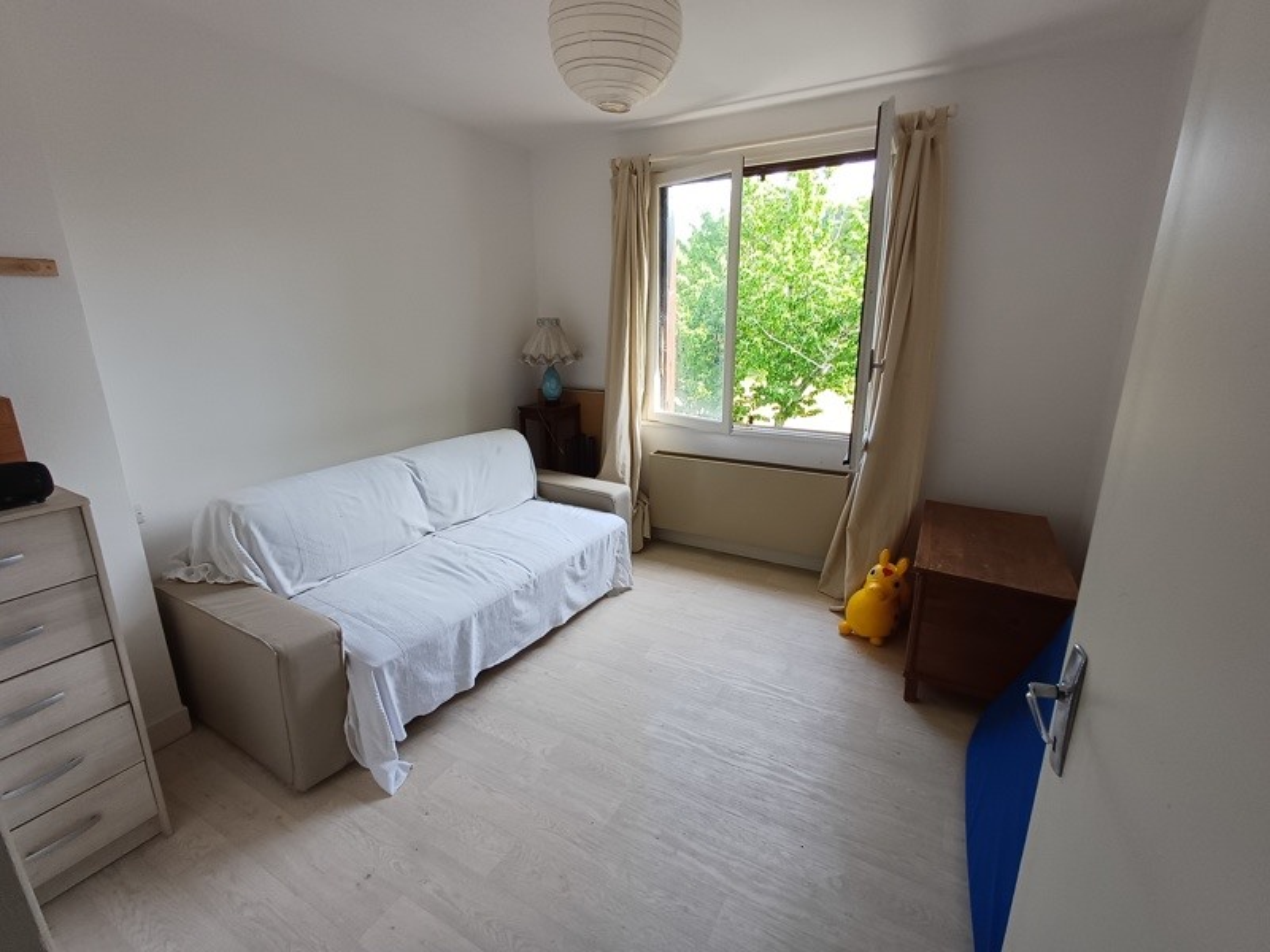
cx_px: 635
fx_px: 587
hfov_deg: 94.5
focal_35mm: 16
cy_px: 476
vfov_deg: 78.1
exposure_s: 1/100
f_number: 2.2
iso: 64
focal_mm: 1.64
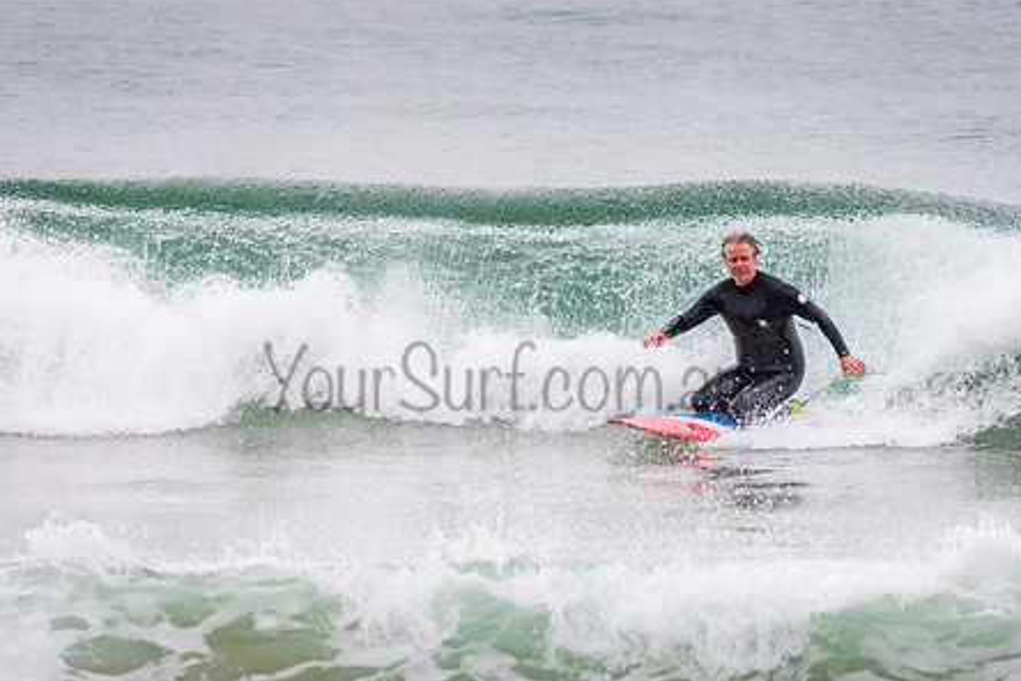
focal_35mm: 801
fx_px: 22715
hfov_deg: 2.6
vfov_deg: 1.7
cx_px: 350
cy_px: 336
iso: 900
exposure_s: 1/1000
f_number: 5.6
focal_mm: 500
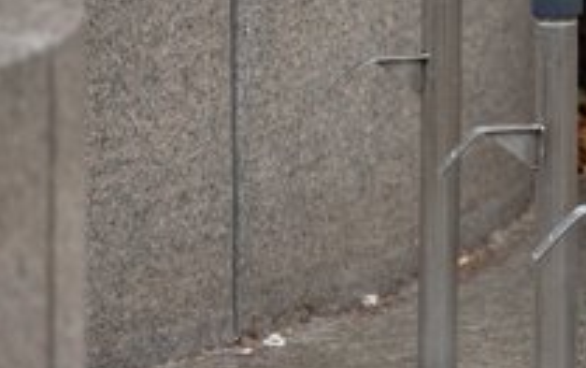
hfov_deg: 4.5
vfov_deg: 2.8
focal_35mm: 462
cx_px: 507
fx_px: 7384
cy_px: 173
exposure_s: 1/4000
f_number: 5.6
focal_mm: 237
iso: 4000
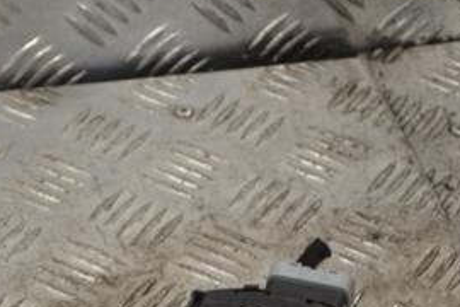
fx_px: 2340
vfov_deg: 7.5
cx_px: -26
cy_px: 316
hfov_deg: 11.1
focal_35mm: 183
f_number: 5.6
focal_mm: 55
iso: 400
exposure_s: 1/80
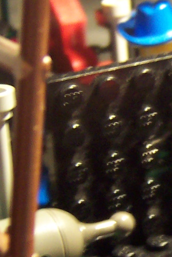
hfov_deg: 9.4
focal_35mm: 138
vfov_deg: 14.9
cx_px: 322
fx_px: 988
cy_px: 146
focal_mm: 5.6
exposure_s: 1/15
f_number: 2.8
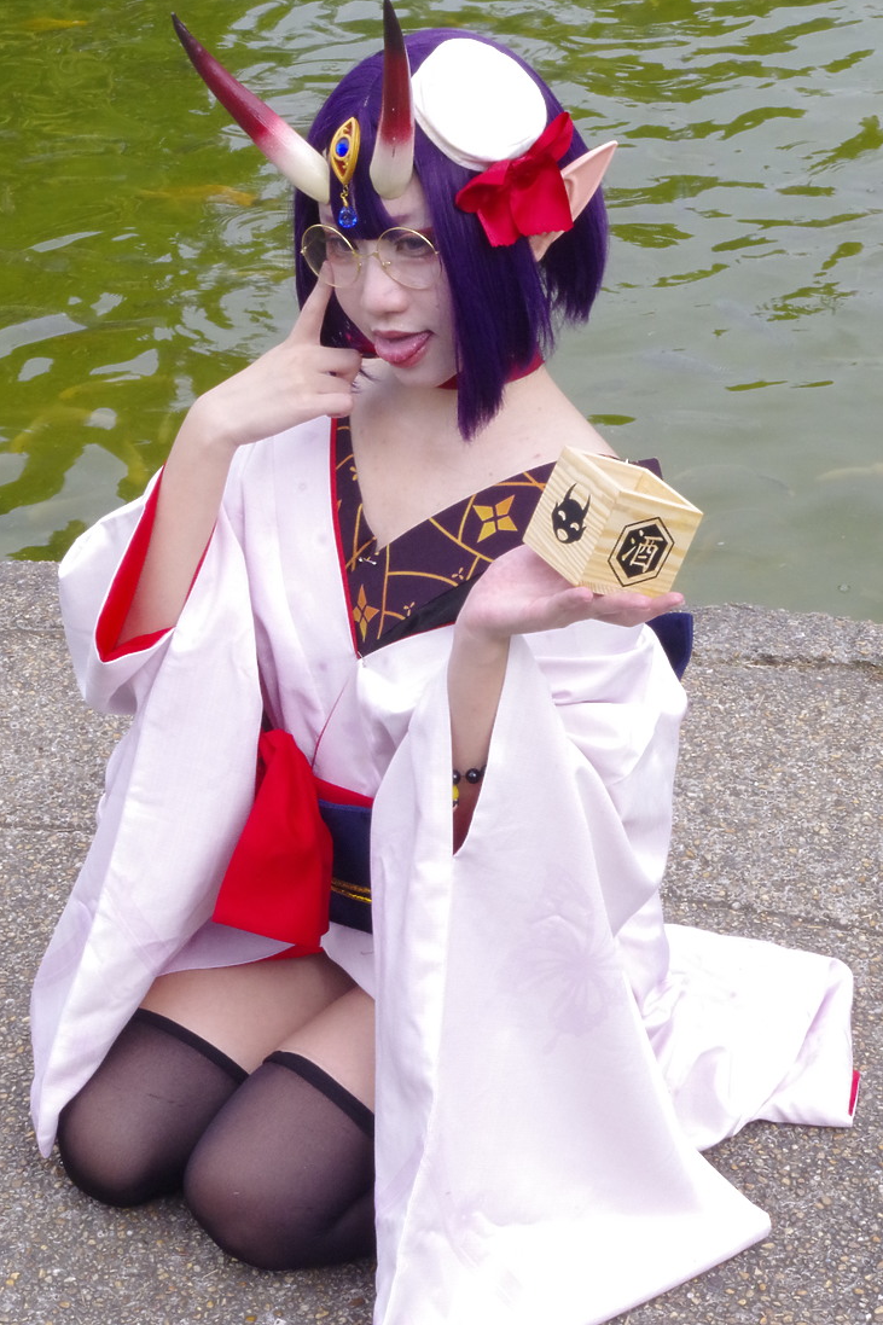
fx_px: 2944
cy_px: 621
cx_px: 428
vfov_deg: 25.4
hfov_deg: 17.1
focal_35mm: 80
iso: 2000
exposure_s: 1/80
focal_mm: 50
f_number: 5.6
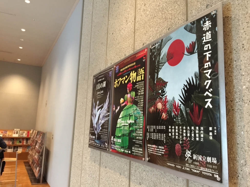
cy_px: 94
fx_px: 209
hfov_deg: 61.7
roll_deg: -3.3
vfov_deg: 48.2
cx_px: 125
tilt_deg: +9.1
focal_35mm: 29
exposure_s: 1/4
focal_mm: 4.15
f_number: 2.2
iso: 160
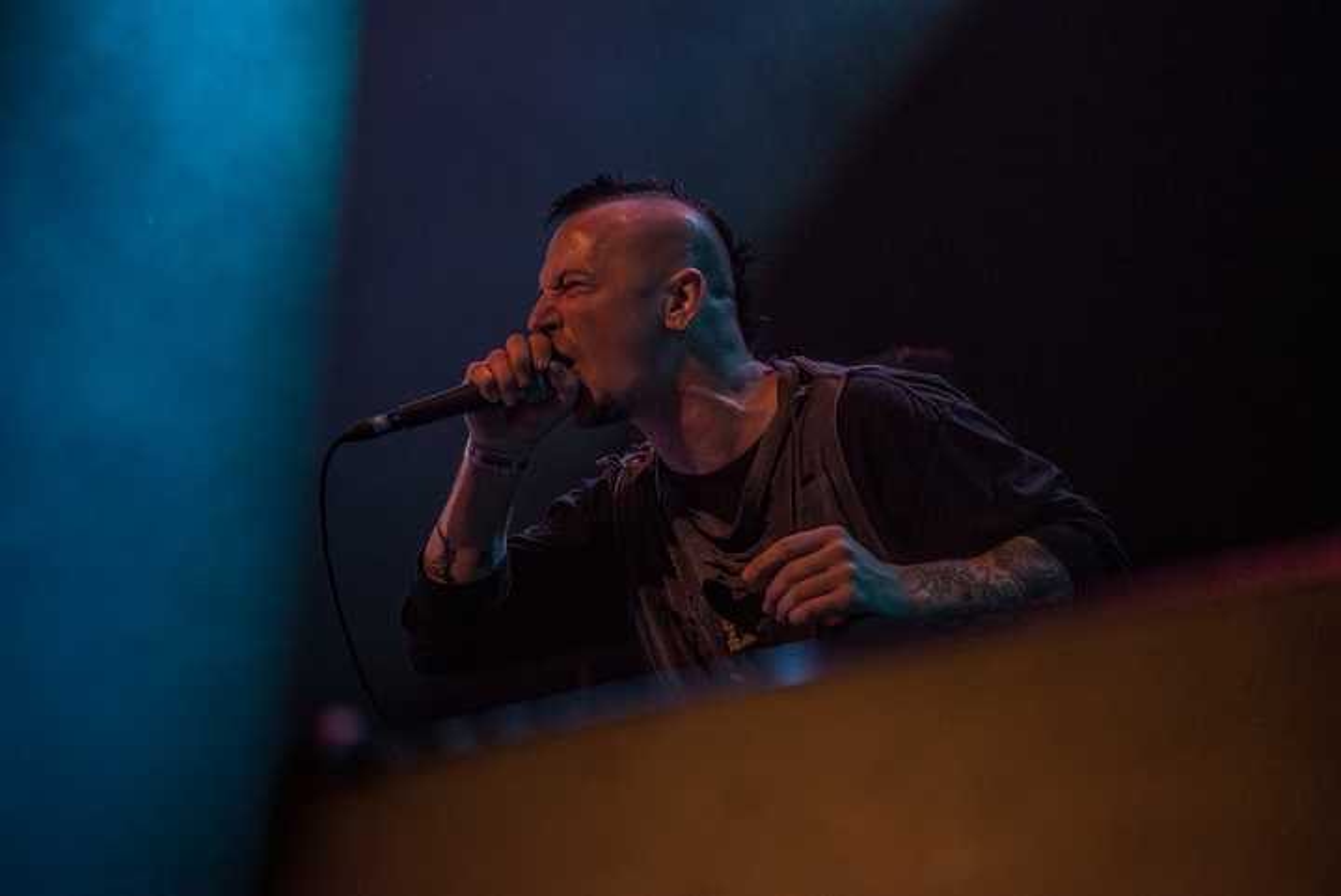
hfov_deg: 28.8
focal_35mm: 70
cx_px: 670
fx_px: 2609
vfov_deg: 19.5
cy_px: 448
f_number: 2.8
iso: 1600
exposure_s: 1/80
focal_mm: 70
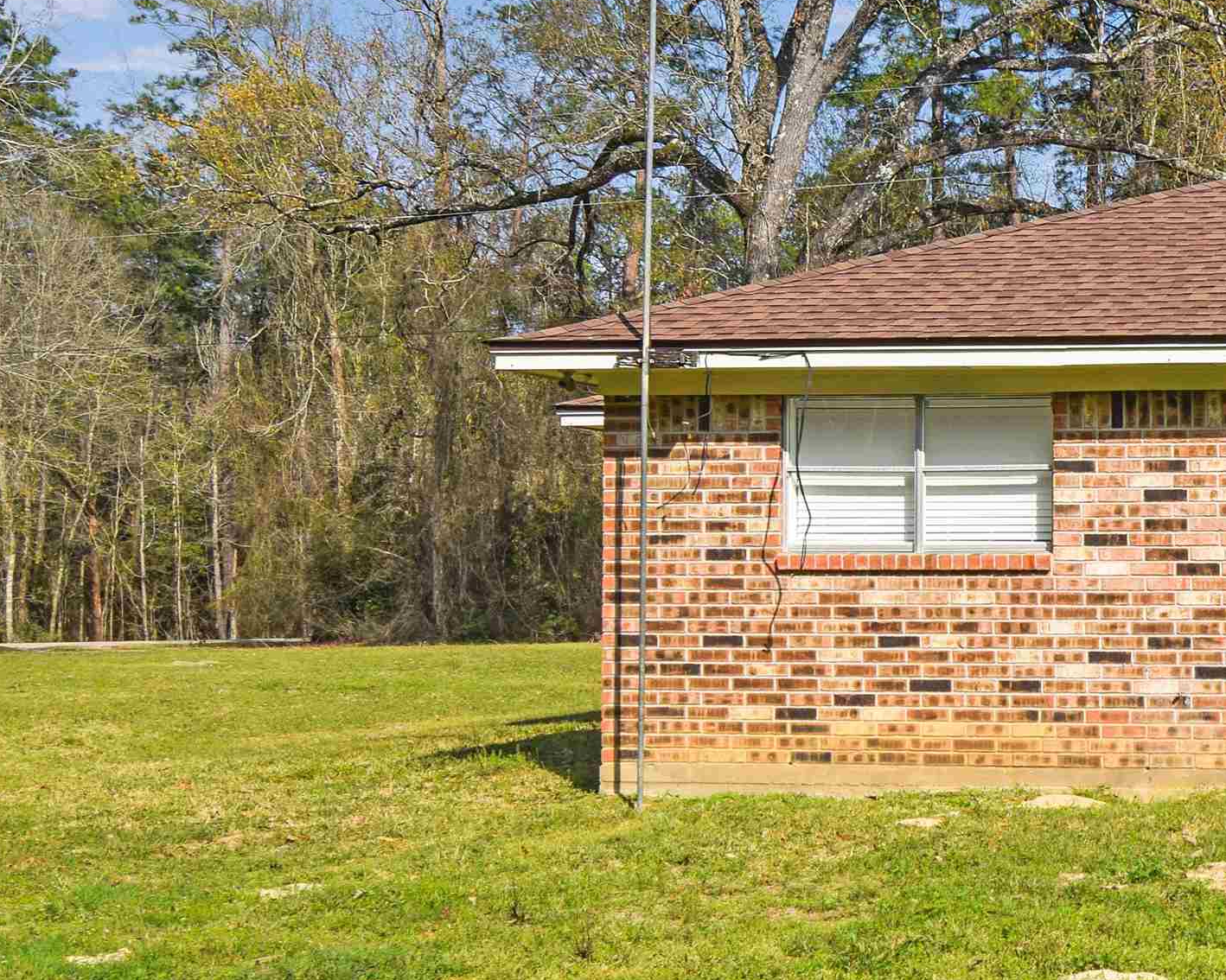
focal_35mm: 61
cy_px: 651
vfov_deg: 24.9
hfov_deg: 29.1
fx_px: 2213
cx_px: 1210
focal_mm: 20
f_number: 11
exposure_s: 1/200
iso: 100
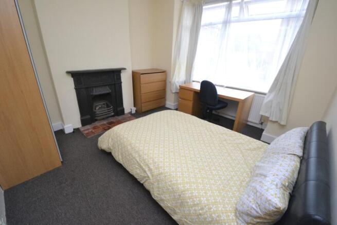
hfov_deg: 100.4
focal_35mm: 15
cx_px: 168
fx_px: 140
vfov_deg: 77.4
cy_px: 112
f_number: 8
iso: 1600
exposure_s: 1/160
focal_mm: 10
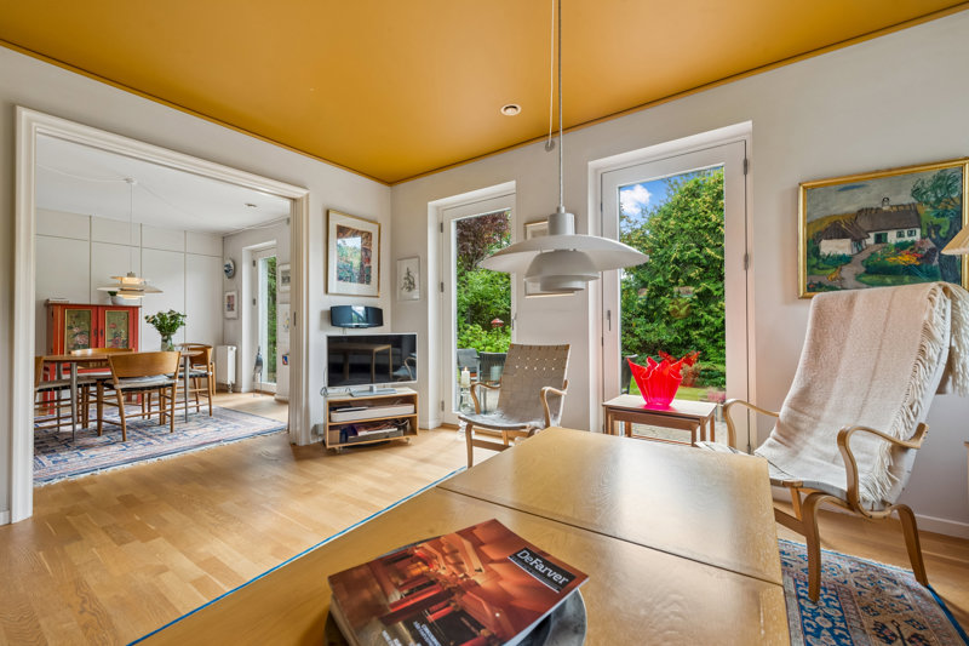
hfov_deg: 100.4
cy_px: 323
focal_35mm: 15
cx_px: 484
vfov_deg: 77.3
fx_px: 404
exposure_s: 1/20
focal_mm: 15
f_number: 10
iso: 250
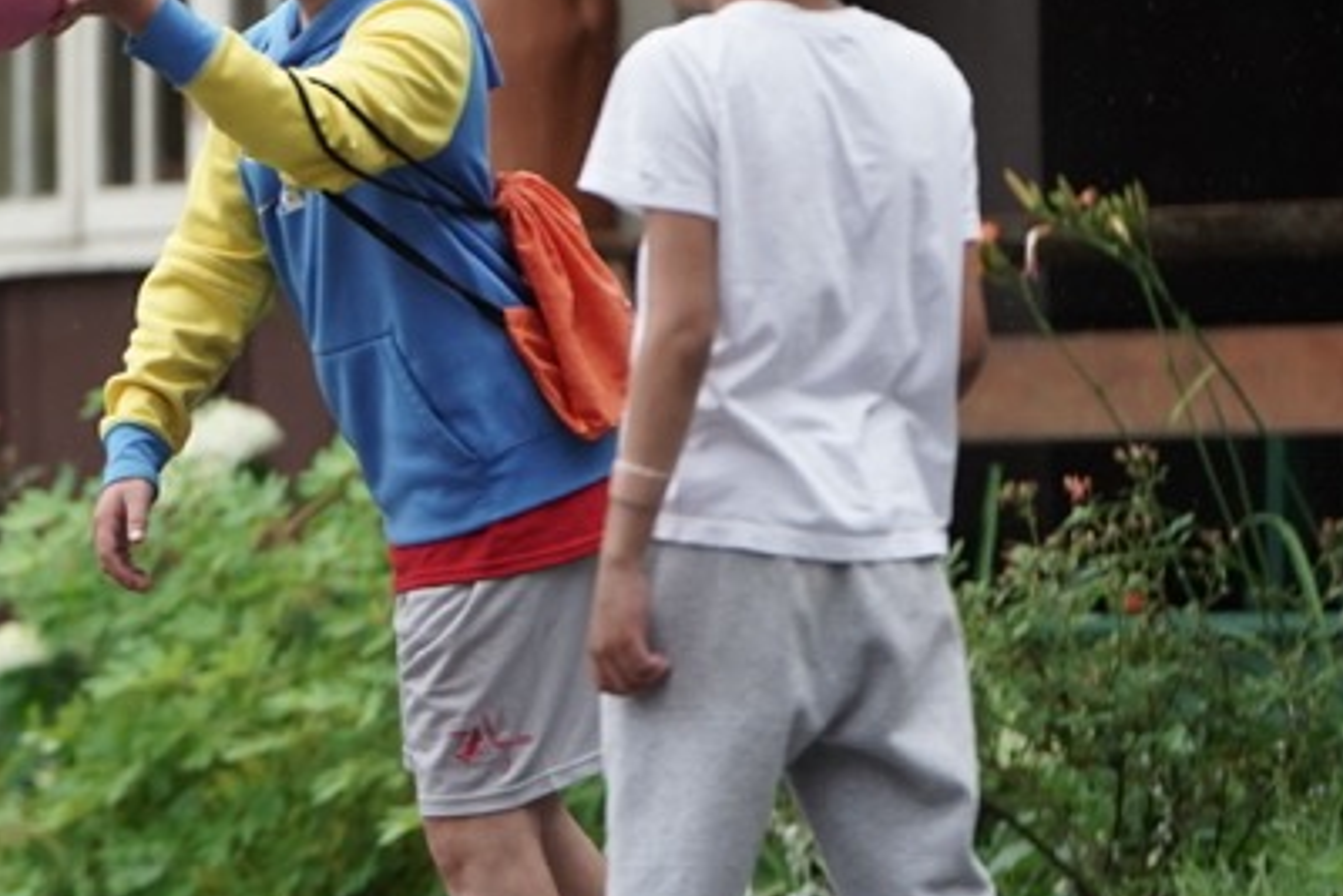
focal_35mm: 576
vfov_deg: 2.4
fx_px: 21495
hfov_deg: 3.6
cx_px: -248
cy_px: 69
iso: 500
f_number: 2.8
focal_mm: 180
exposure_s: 1/800
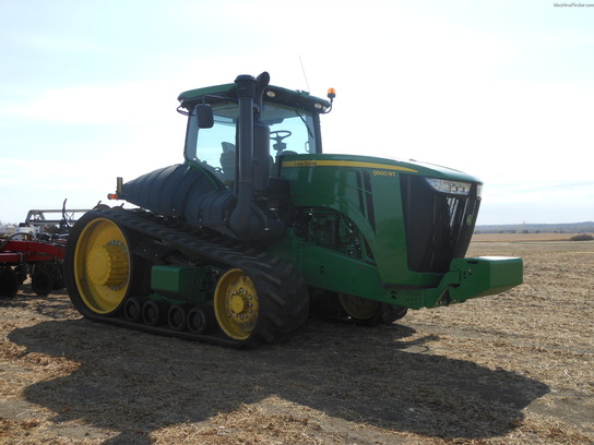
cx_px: 297
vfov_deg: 37.7
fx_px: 652
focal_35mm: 38
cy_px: 222
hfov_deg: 49.0
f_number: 3.6
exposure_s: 1/800
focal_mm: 6.8
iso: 80
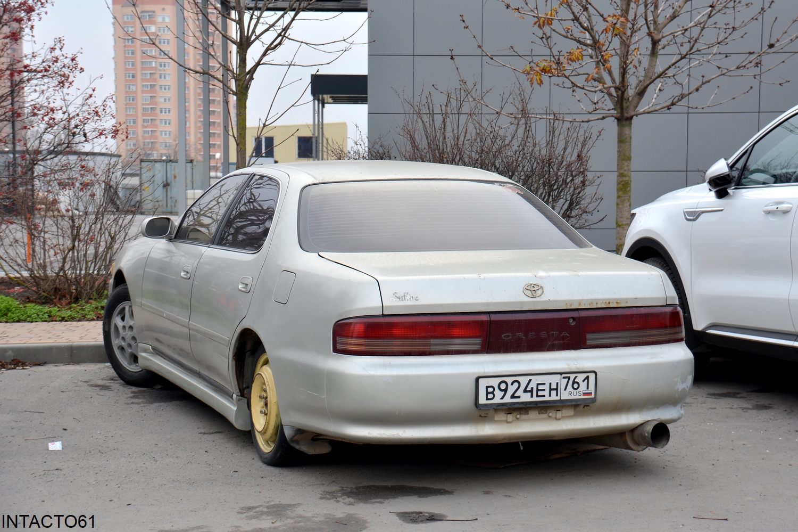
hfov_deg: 26.0
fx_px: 1728
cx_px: 399
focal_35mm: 78
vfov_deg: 17.5
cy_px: 266
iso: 200
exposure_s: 1/160
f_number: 6.3
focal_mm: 52
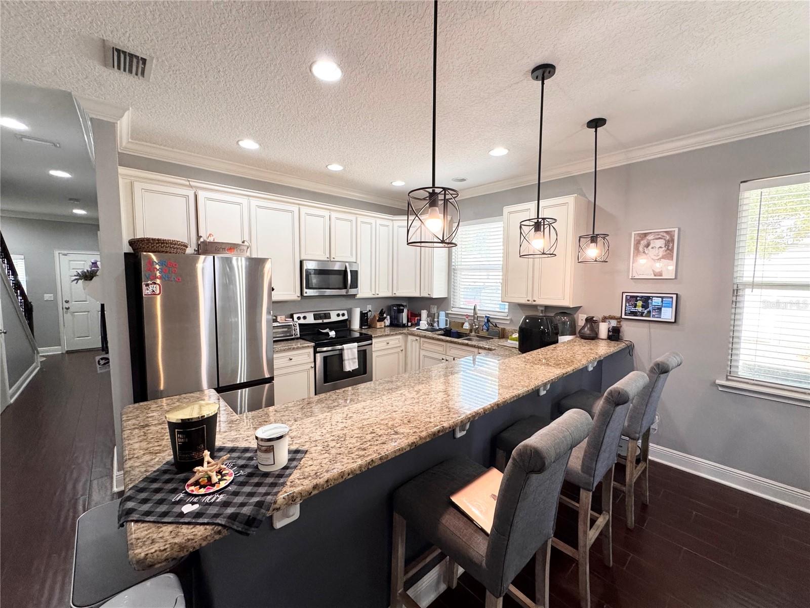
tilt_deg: -5.4
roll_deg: -0.1
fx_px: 328
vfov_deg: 85.7
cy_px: 304
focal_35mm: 14
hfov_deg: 102.1
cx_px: 405
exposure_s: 1/120
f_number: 2.2
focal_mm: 2.22
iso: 250
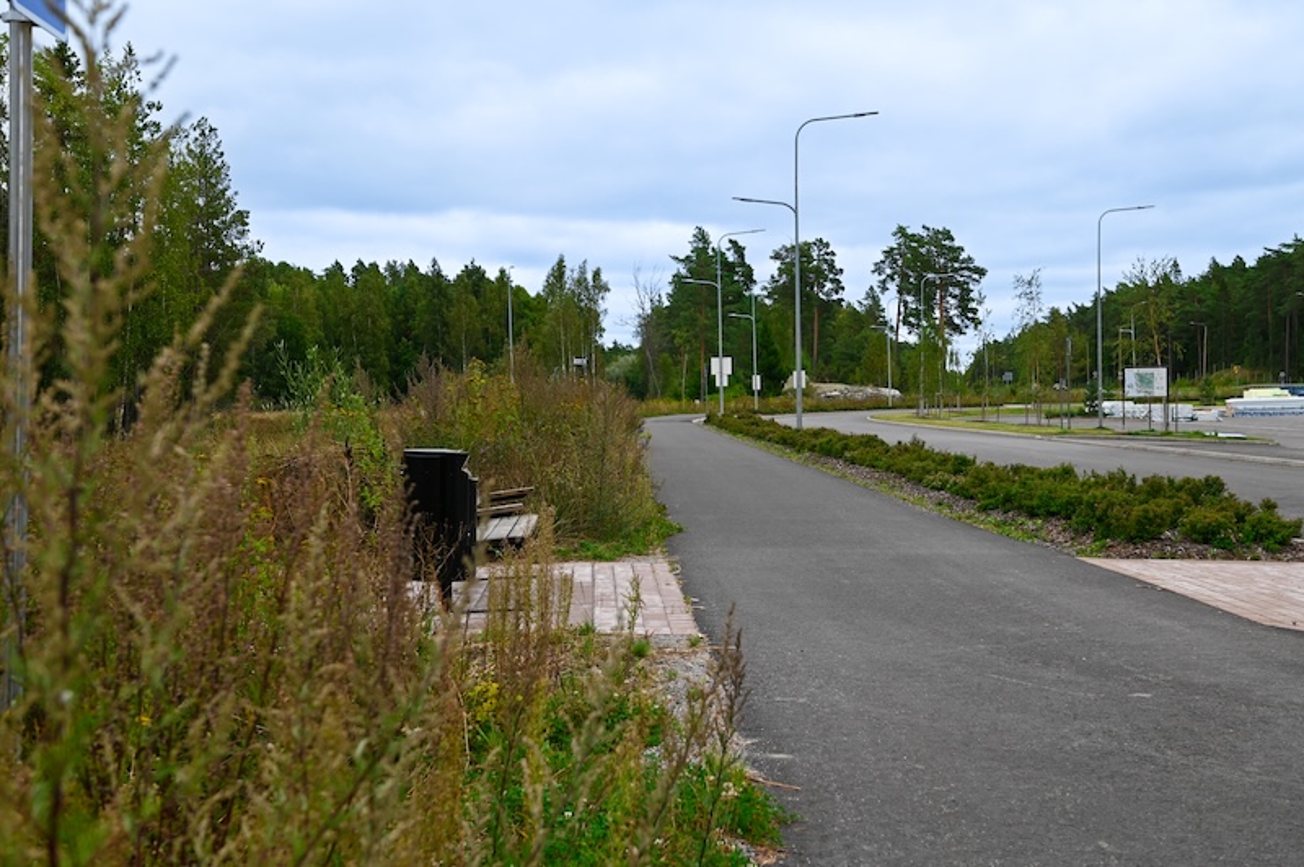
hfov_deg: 43.6
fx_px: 1629
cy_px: 434
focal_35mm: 45
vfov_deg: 29.8
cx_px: 652
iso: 140
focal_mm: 45
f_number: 5.6
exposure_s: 1/250
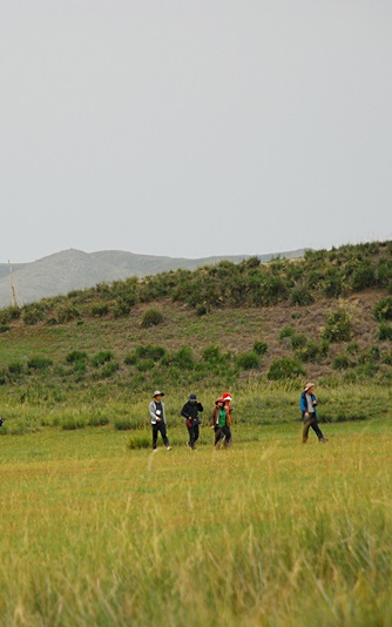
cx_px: 113
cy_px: 314
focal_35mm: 310
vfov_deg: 6.8
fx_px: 5292
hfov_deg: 4.2
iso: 400
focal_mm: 135
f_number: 6.3
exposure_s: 1/640
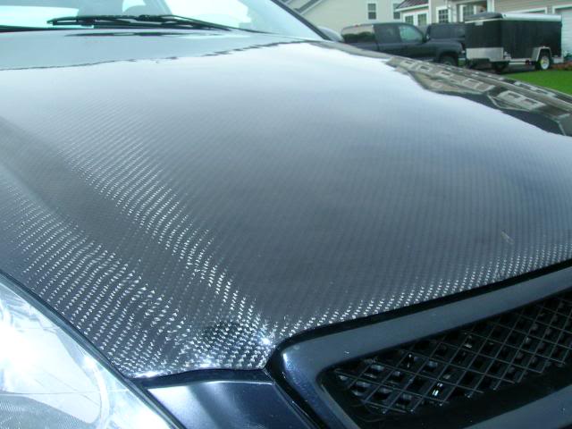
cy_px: 214
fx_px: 562
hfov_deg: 54.0
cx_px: 286
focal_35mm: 34
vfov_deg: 41.8
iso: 50
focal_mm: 5.7
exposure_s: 1/120
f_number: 4.9
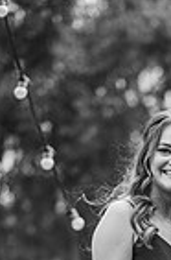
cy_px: 393
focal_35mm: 272
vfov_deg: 7.5
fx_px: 1952
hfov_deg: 5.0
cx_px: 234
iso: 100
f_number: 2.2
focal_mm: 85
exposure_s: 1/500
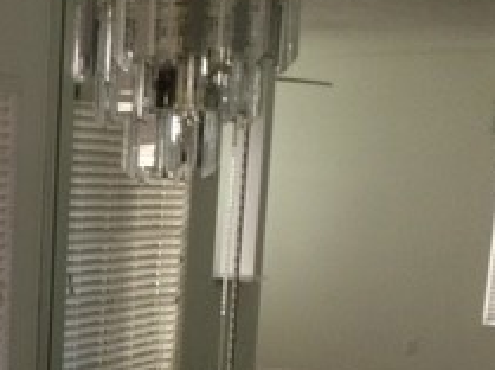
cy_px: 458
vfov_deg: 15.8
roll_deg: -1.3
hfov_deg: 20.6
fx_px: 1270
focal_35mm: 89
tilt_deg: -15.6
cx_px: -97
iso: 160
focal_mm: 4.15
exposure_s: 1/30
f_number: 2.2
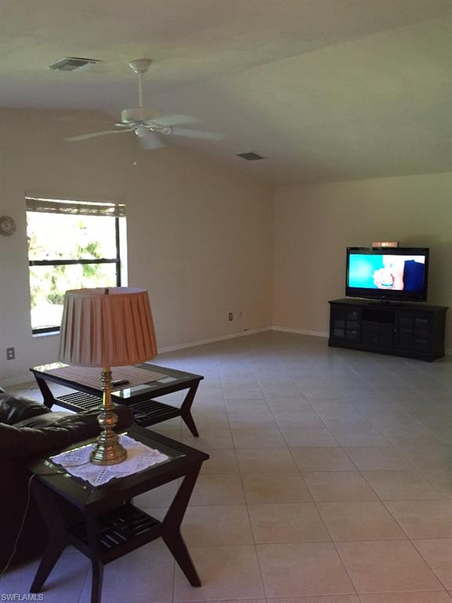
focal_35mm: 29
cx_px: 226
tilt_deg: -8.3
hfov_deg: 48.2
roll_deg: -0.8
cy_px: 302
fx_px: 505
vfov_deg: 61.7
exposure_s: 1/30
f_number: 2.2
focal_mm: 4.15
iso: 160
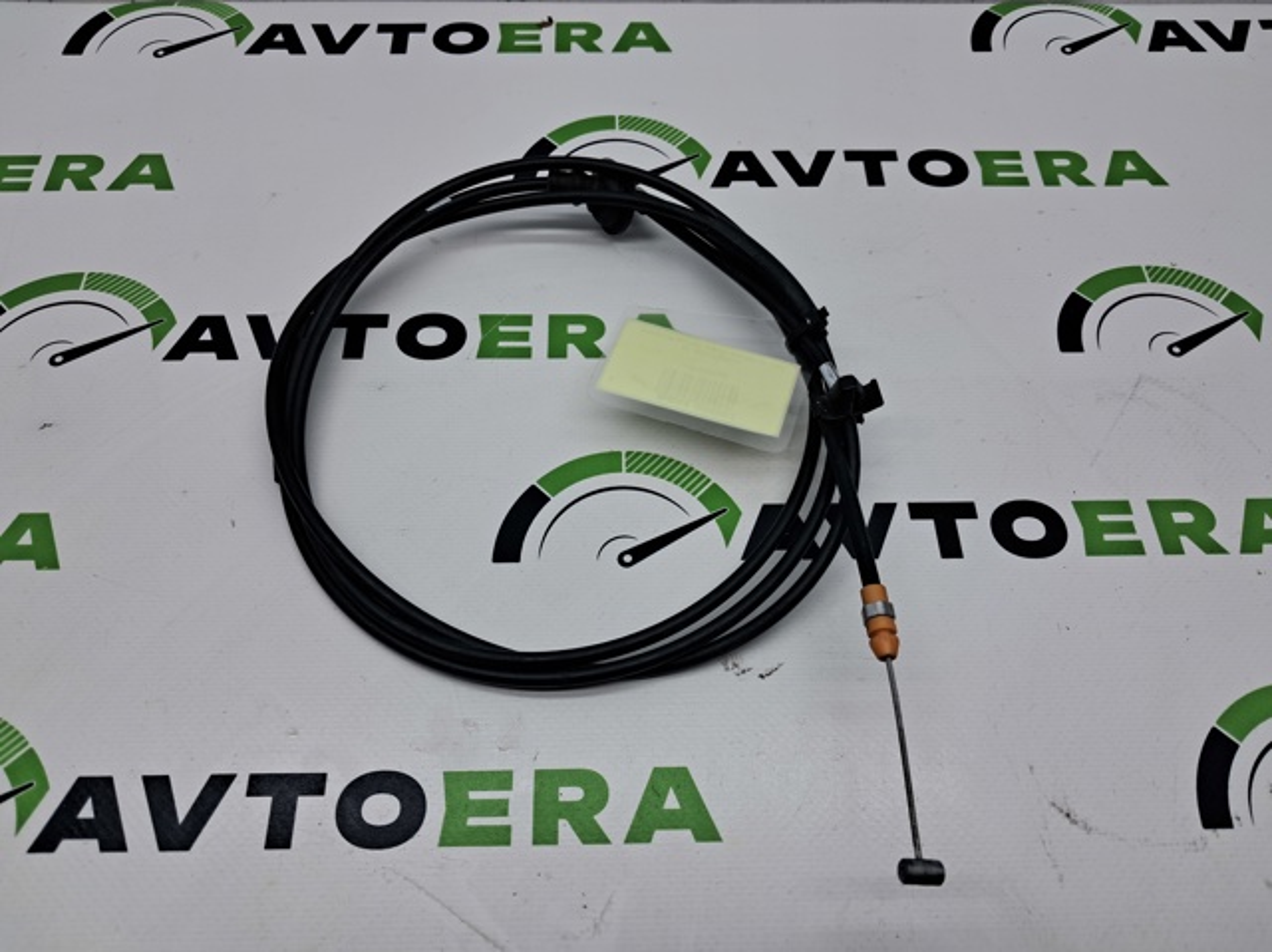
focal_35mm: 27
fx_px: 991
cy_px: 476
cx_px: 636
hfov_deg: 65.4
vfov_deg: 51.3
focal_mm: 4
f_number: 1.8
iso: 50
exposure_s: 1/100
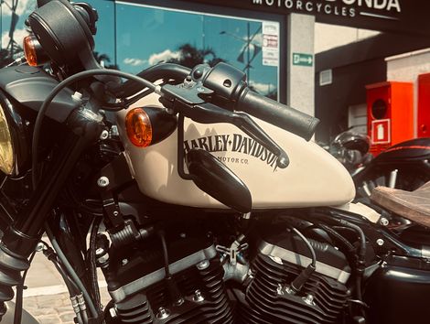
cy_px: 162
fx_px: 299
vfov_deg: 56.9
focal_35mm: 24
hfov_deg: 71.5
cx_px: 215
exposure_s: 1/680
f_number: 1.78
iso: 80
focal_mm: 6.86
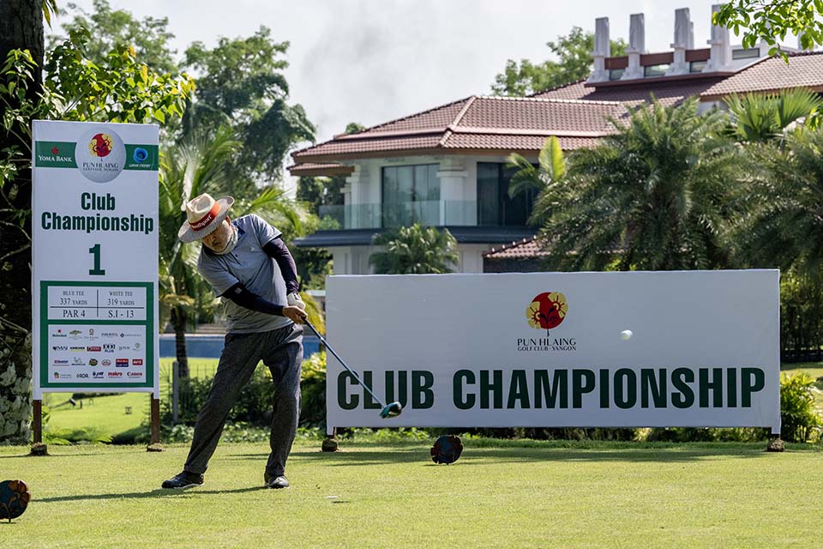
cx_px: 412
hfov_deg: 21.7
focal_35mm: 94
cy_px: 274
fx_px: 2149
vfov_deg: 14.6
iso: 450
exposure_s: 1/2000
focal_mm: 94
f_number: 5.6
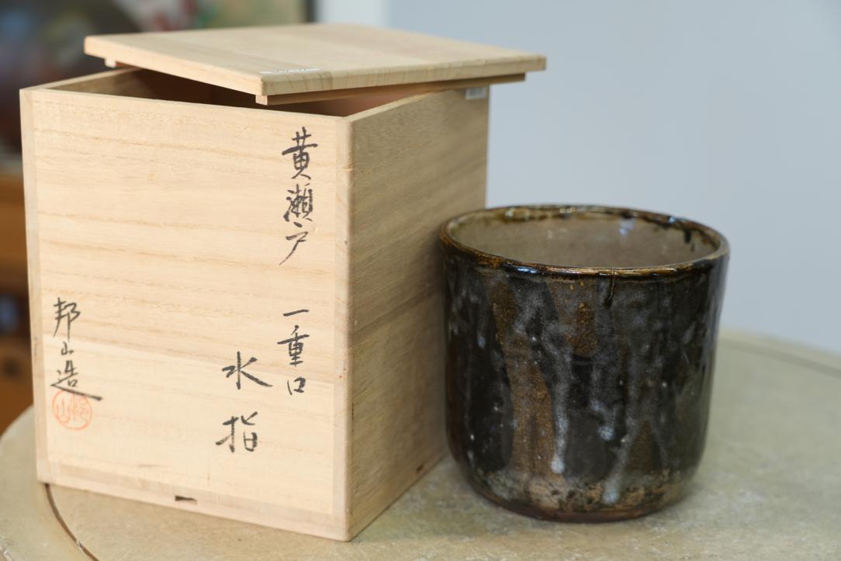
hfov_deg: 31.4
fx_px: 1495
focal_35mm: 64
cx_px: 420
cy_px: 280
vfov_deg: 21.2
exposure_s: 1/80
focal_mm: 64
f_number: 4
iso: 640
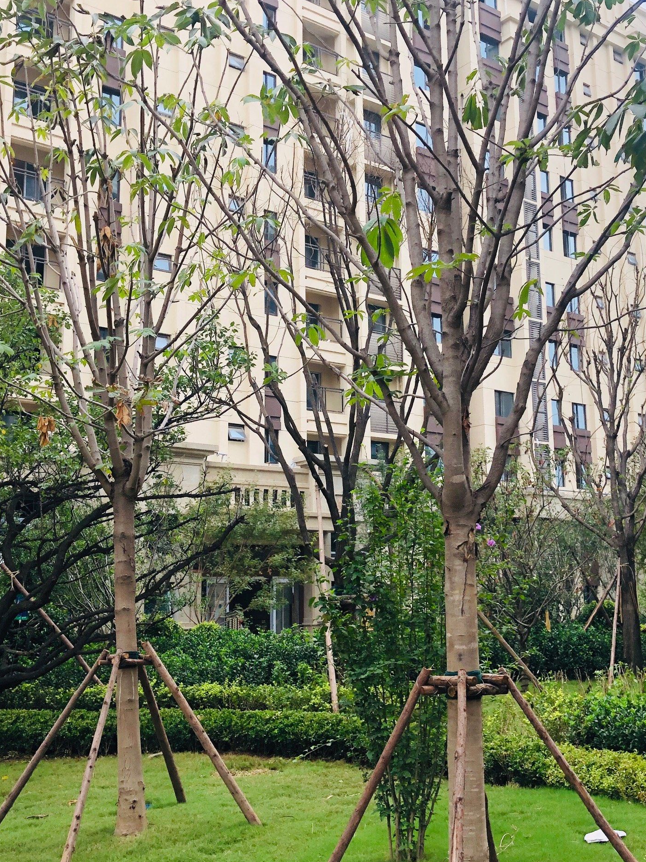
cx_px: 371
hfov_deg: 35.1
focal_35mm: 41
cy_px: 425
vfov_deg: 45.8
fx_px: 1021
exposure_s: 1/500
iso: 20
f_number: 1.8
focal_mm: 3.99
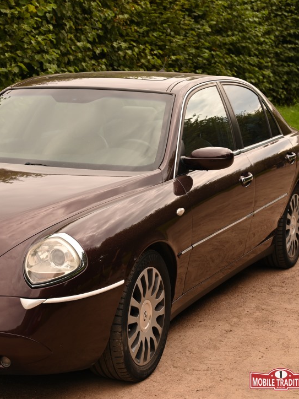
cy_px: 197
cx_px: 18
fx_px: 875
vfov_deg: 25.7
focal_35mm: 76
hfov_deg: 19.0
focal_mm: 52
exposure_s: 1/250
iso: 160
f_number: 5.6
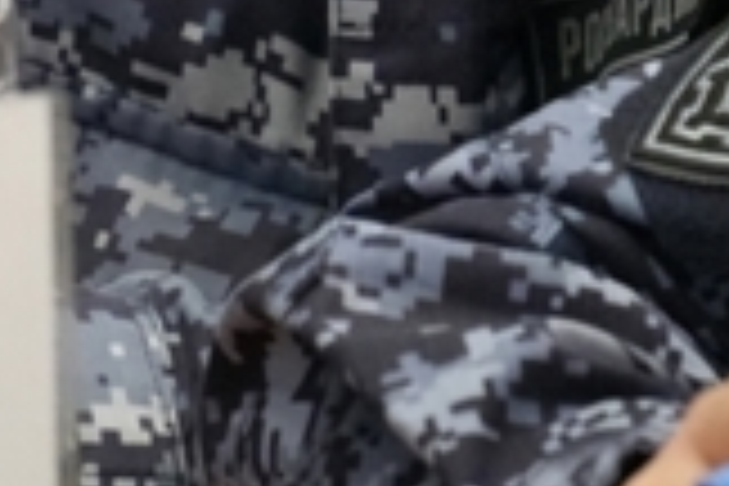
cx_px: 936
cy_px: -472
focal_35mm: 714
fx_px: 14464
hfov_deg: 2.9
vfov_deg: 1.9
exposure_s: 1/160
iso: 4000
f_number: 4
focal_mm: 103
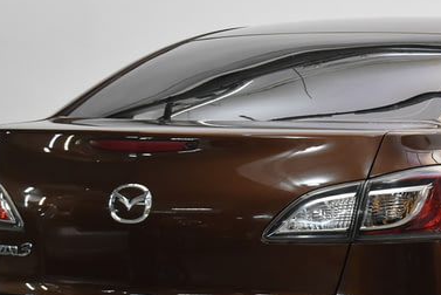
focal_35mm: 161
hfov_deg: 12.6
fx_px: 1976
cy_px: 234
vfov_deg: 8.5
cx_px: 404
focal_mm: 45
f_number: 5
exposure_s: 1/80
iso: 1400
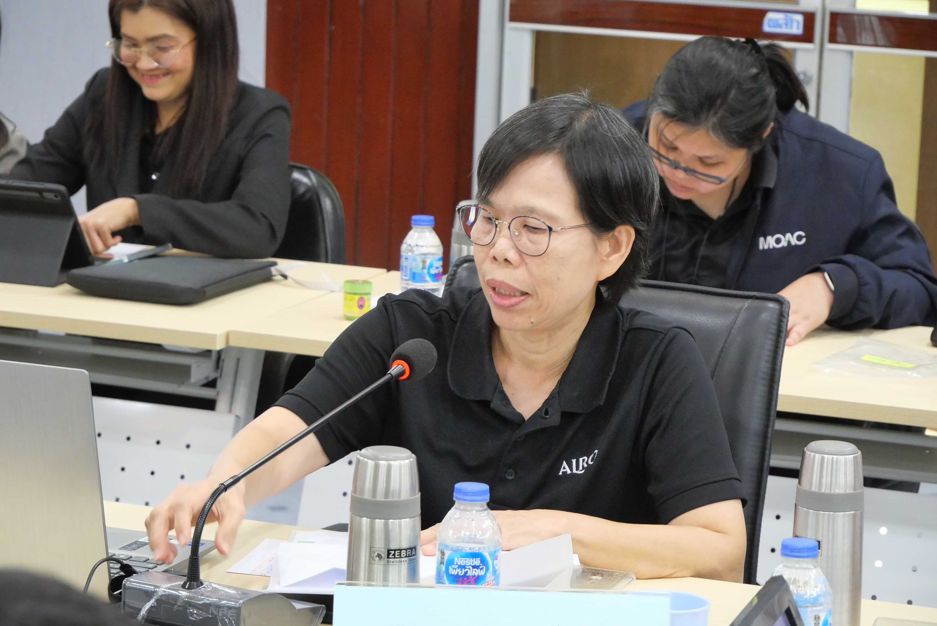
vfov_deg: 11.1
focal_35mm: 124
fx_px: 3229
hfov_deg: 16.5
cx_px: 468
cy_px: 313
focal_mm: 60
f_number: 5.6
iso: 3200
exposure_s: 1/50
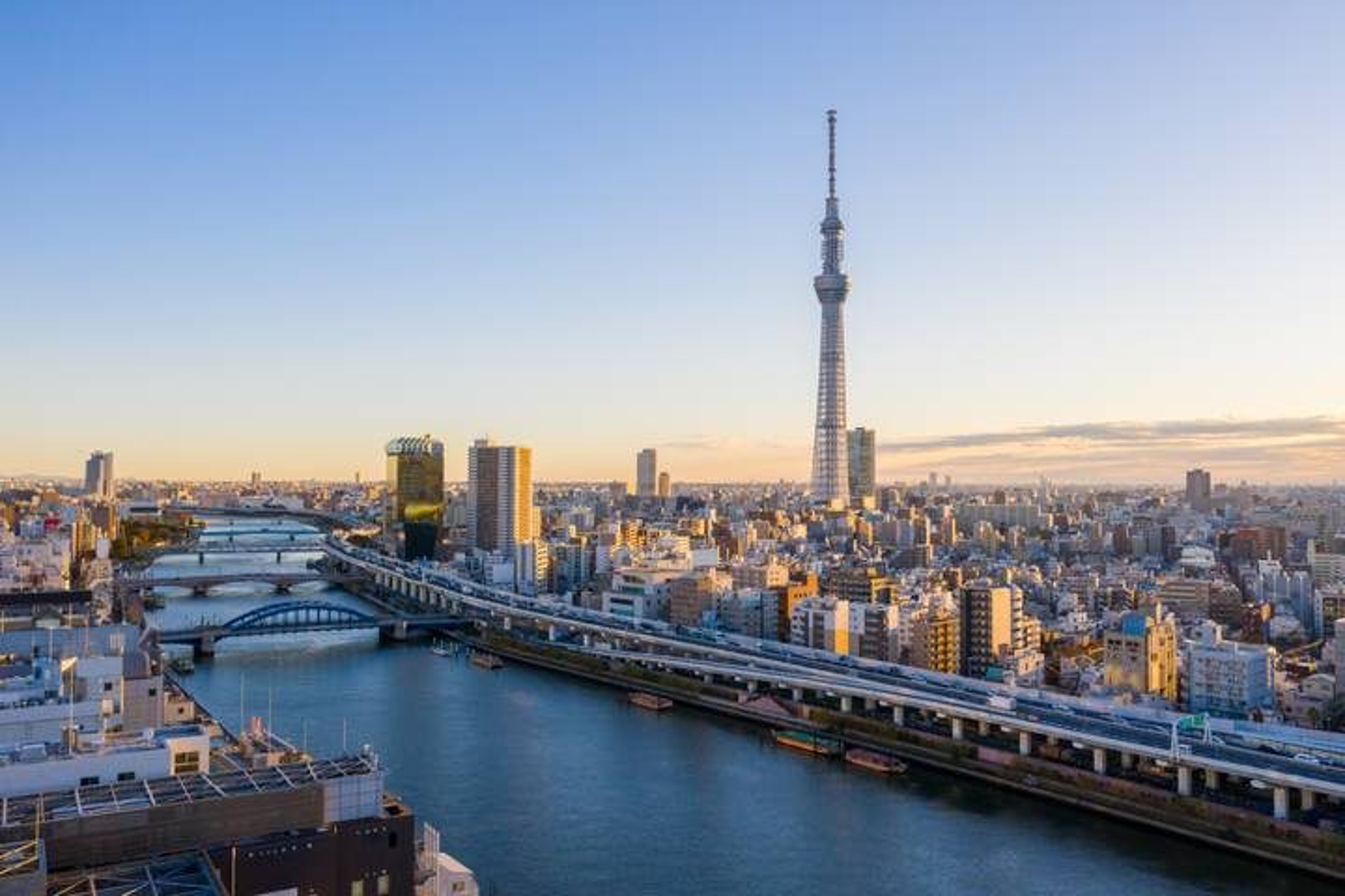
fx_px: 1046
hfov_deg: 65.5
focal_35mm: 28
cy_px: 448
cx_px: 672
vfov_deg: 46.4
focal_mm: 10.26
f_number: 5.6
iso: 100
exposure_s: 1/240
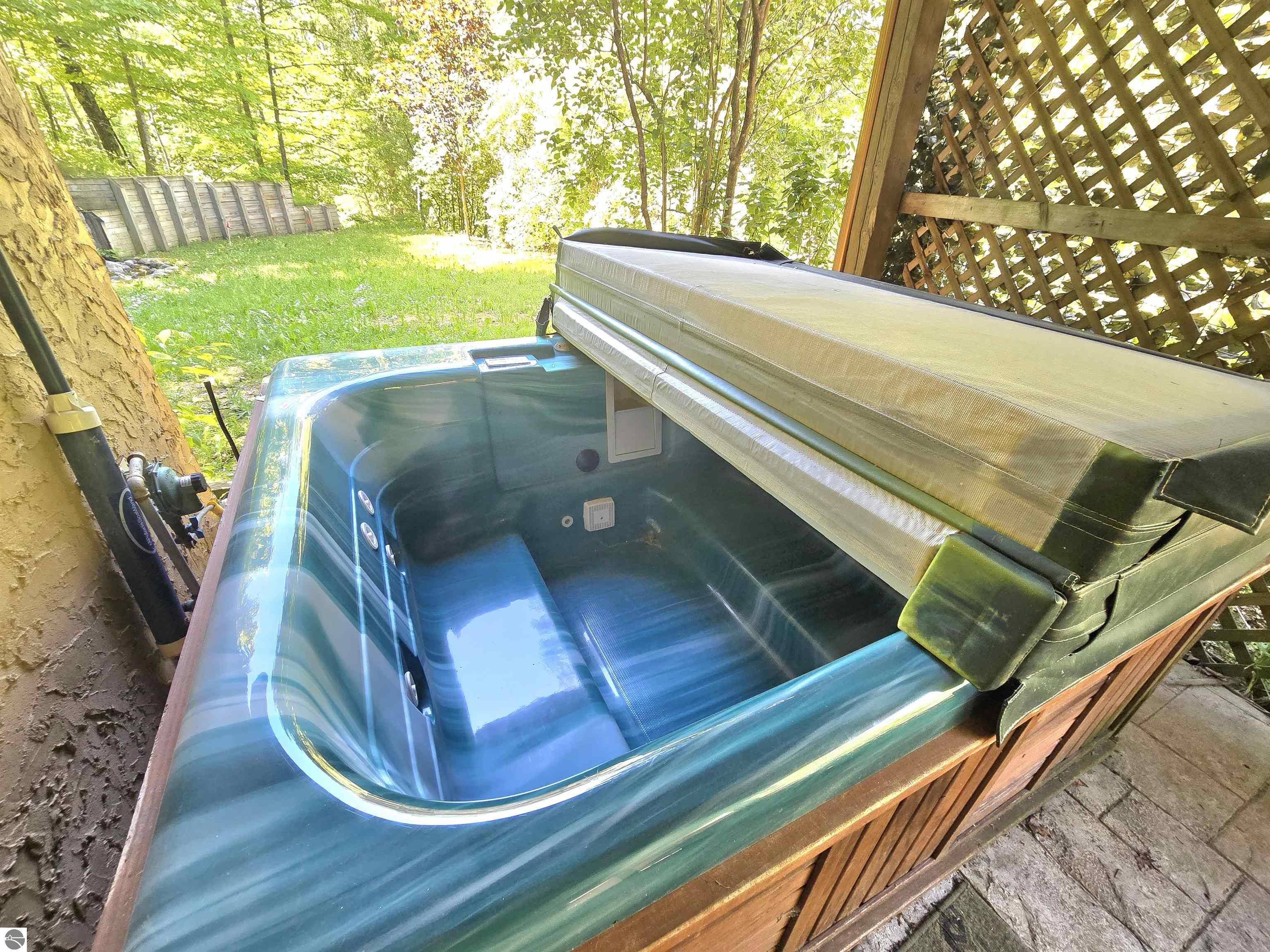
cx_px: 635
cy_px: 476
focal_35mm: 13
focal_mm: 2.2
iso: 80
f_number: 2.2
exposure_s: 1/60.2
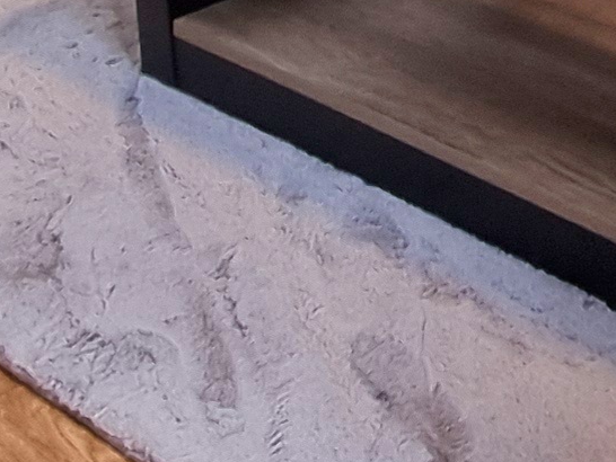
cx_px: 934
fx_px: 1709
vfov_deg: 11.6
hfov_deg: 18.1
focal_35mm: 96
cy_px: -759
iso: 80
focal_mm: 2.2
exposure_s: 1/50
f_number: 2.2
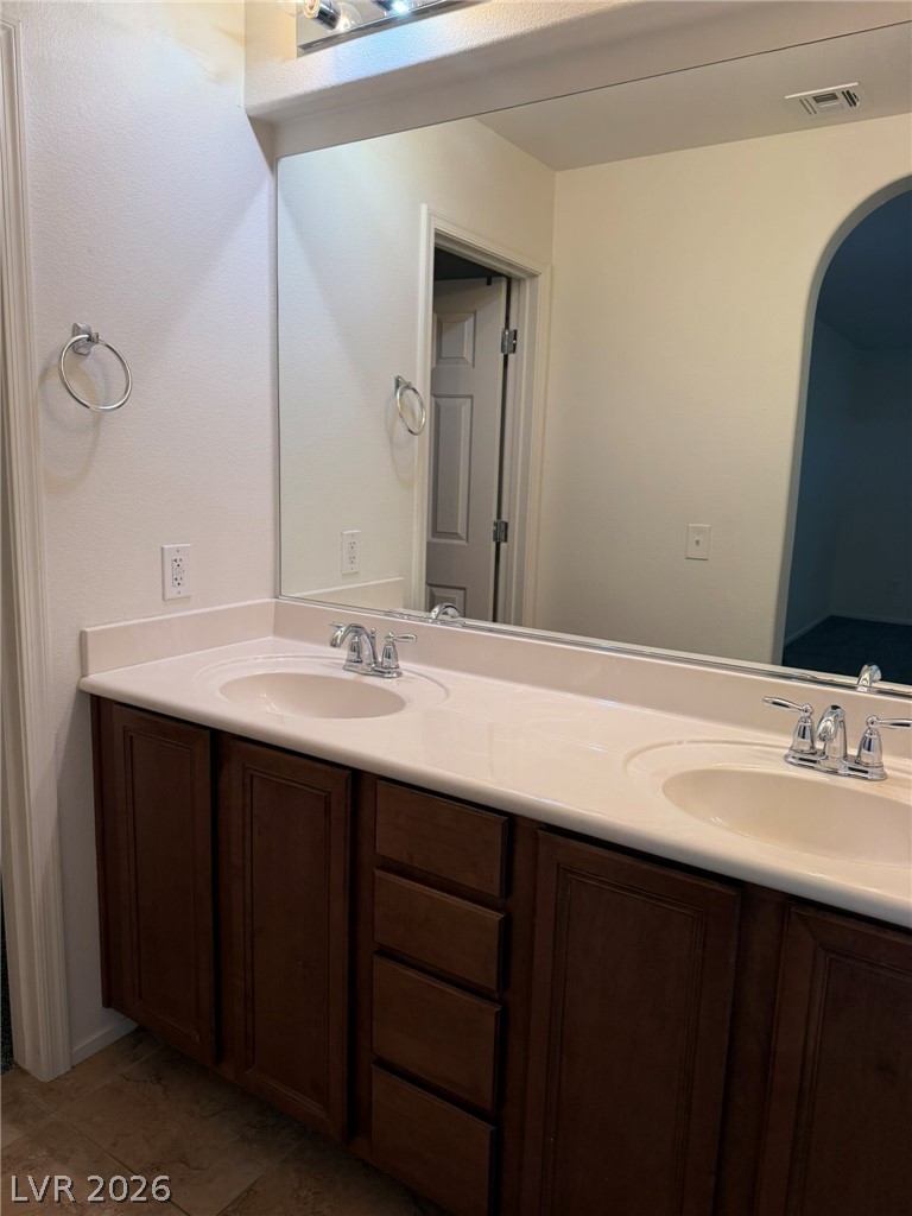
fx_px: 843
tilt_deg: -11.8
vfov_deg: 71.6
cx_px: 456
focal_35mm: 24
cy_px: 608
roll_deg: -3.8
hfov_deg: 56.8
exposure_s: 1/120
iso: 160
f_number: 1.78
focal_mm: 6.76
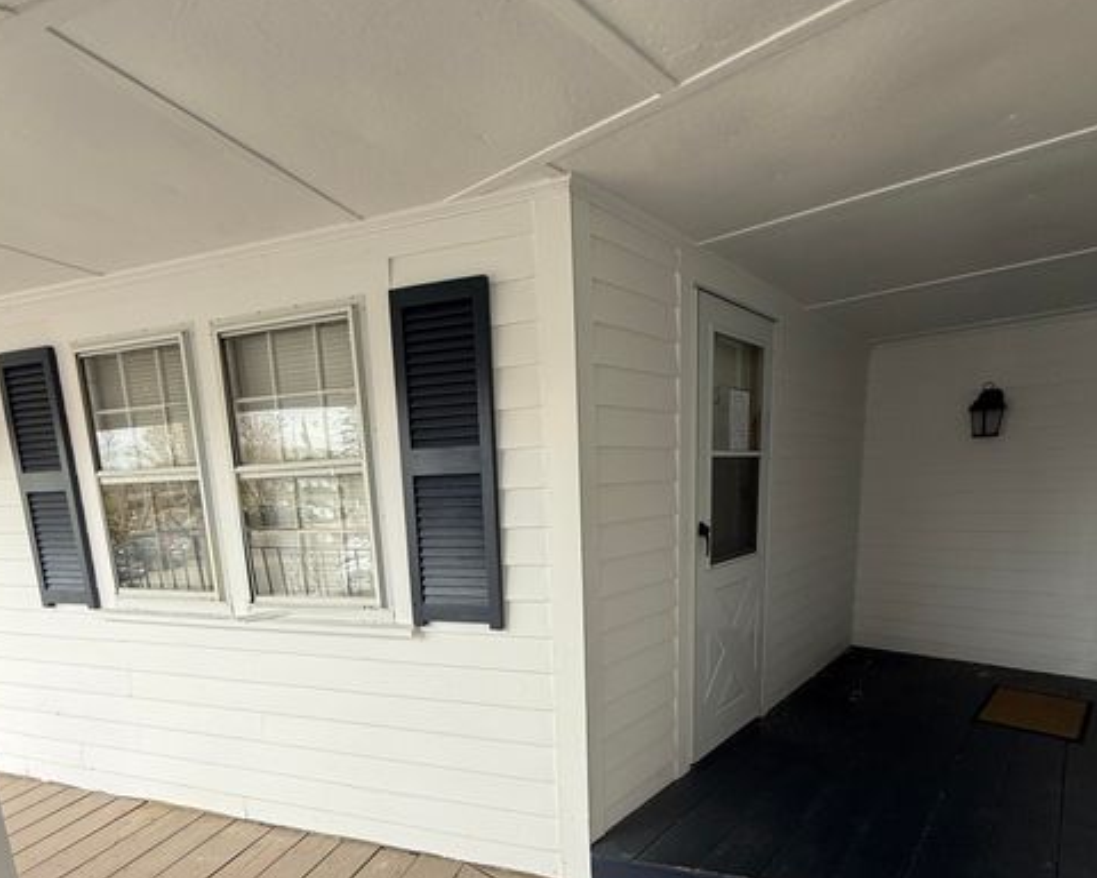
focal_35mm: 19
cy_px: 600
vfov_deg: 68.4
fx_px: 617
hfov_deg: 83.3
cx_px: 539
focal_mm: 2.22
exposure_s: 1/115
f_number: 2.2
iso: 50
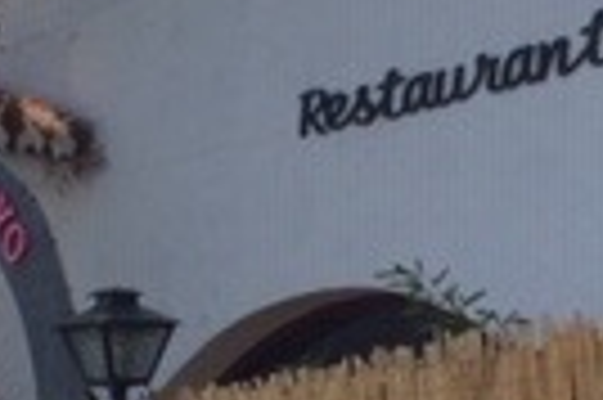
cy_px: 387
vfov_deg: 9.4
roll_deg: -1.6
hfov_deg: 14.2
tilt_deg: +6.4
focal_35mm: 144
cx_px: 117
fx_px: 2409
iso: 32
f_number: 2.2
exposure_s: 1/1068
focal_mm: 4.15
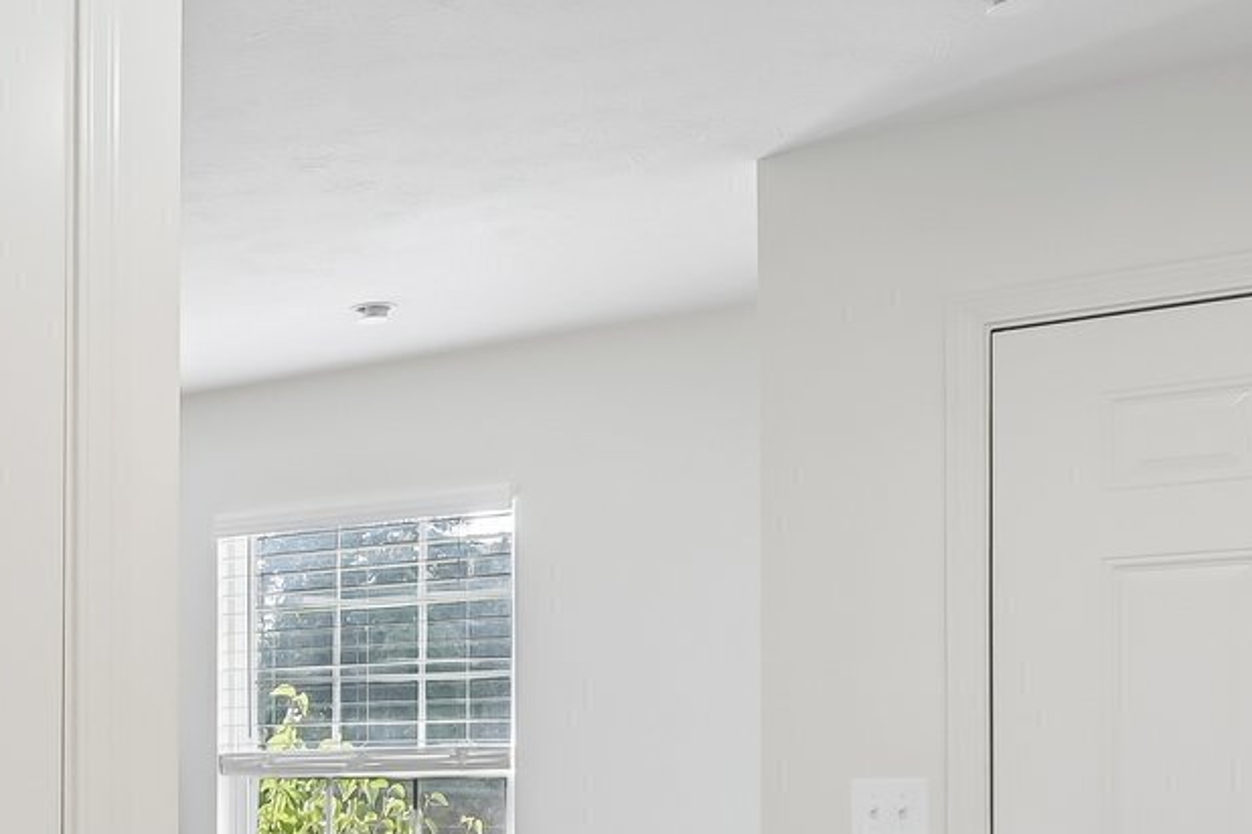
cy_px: 748
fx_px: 1843
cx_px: -377
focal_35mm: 53
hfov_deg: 29.9
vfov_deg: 24.8
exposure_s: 1/15
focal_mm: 16
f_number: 8
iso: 220
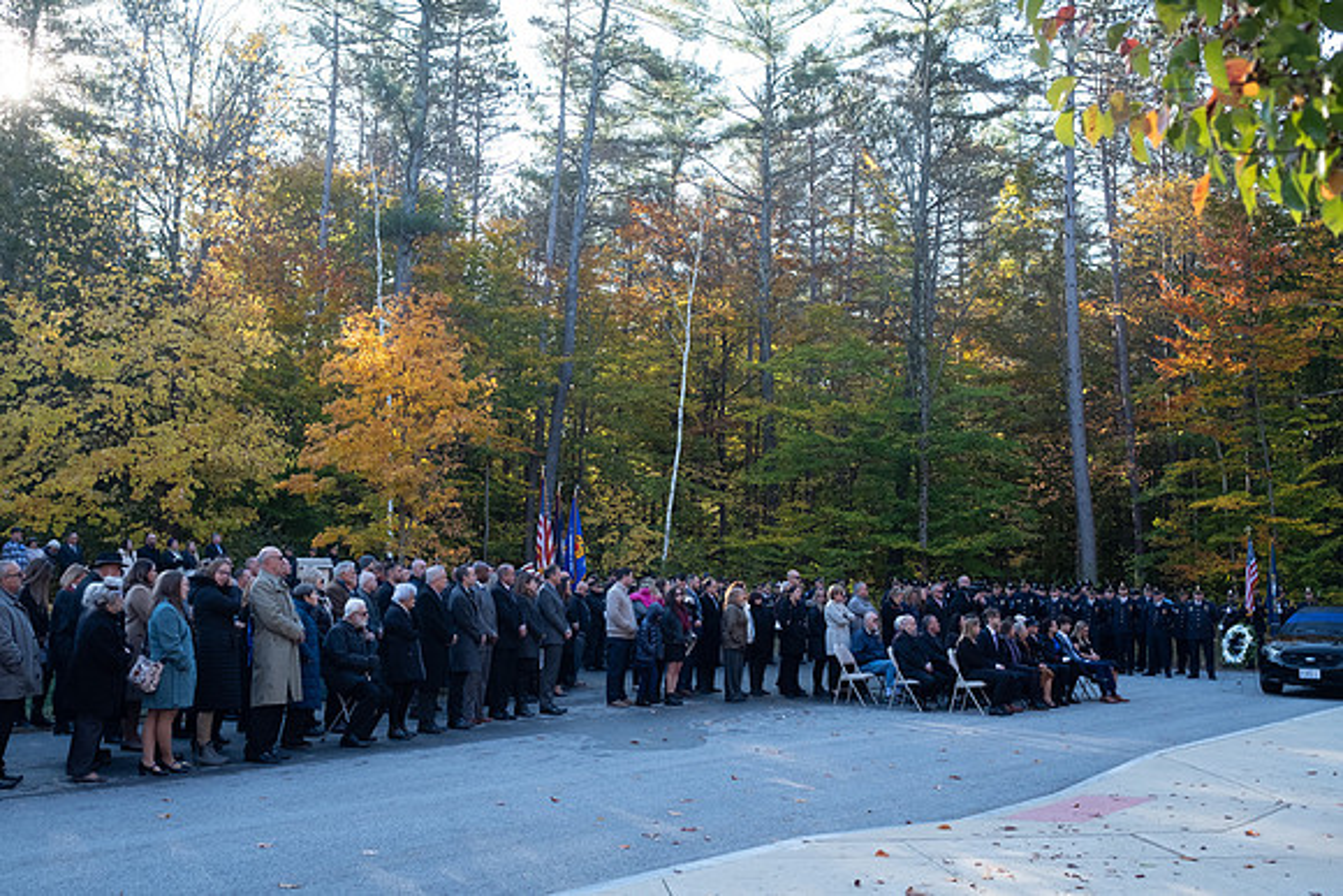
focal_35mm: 35
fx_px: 1306
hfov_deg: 54.4
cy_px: 448
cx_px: 672
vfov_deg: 37.9
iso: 800
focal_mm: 23
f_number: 3.6
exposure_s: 1/640
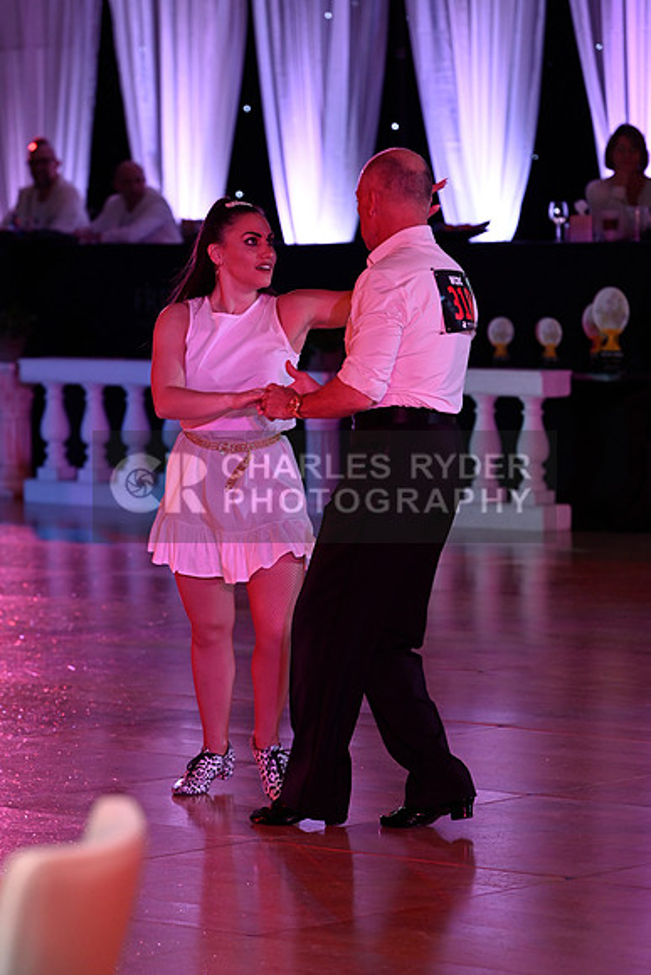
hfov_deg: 8.6
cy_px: 488
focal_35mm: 160
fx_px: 4337
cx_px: 326
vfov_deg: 12.8
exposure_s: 1/200
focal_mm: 160
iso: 2000
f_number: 5
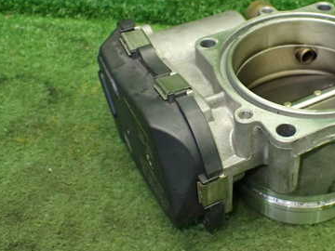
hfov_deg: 37.4
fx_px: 484
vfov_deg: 29.0
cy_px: 102
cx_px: 244
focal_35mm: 50
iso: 640
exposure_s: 1/125
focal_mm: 5.4
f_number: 2.3
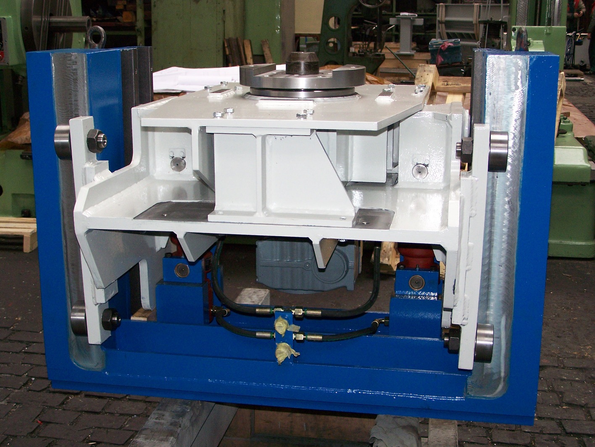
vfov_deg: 26.1
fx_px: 963
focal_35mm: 56
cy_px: 224
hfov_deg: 34.3
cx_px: 298
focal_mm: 9.3
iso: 160
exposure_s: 1/60
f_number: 3.1
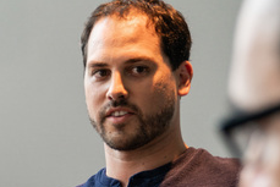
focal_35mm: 147
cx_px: -120
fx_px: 1144
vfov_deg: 9.0
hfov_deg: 13.3
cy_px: 304
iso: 500
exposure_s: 1/320
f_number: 2.8
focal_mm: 42
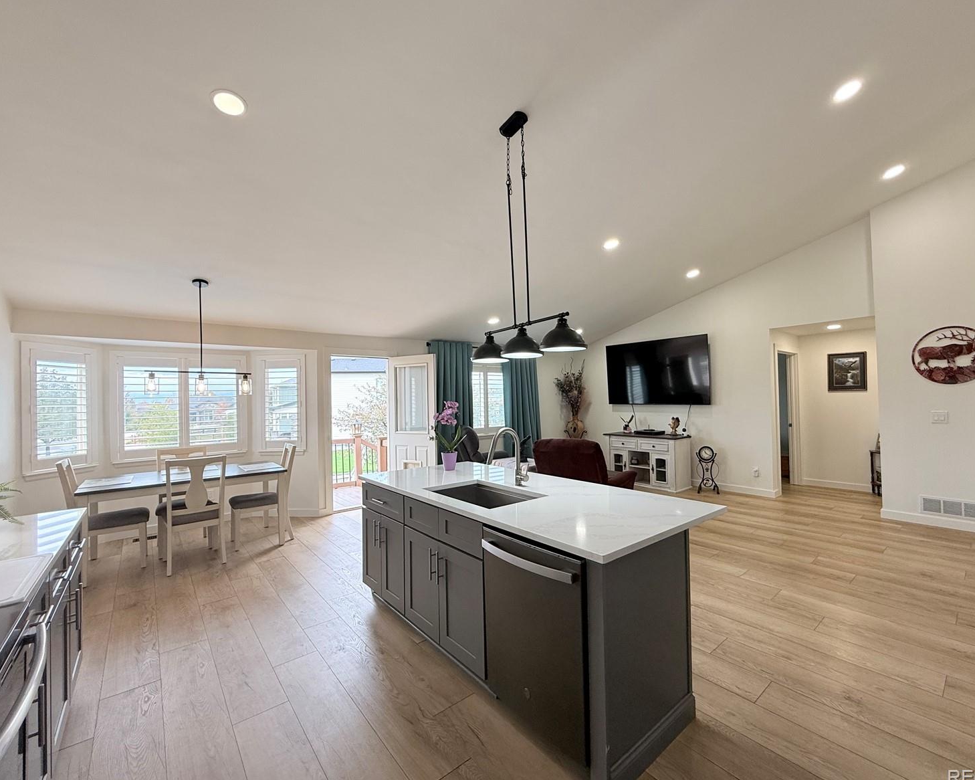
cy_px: 390
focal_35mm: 15
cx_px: 521
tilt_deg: +1.5
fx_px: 433
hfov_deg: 96.7
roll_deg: +1.1
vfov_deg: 84.0
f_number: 2.2
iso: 100
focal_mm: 2.22
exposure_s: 1/120
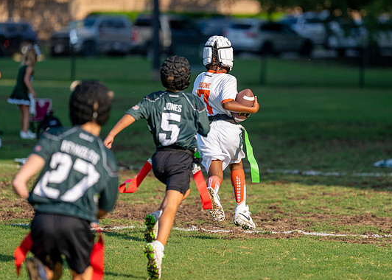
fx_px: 2906
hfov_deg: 7.7
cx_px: 226
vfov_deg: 5.5
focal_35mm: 261
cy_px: 134
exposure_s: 1/4000
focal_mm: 200
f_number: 2.8
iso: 320
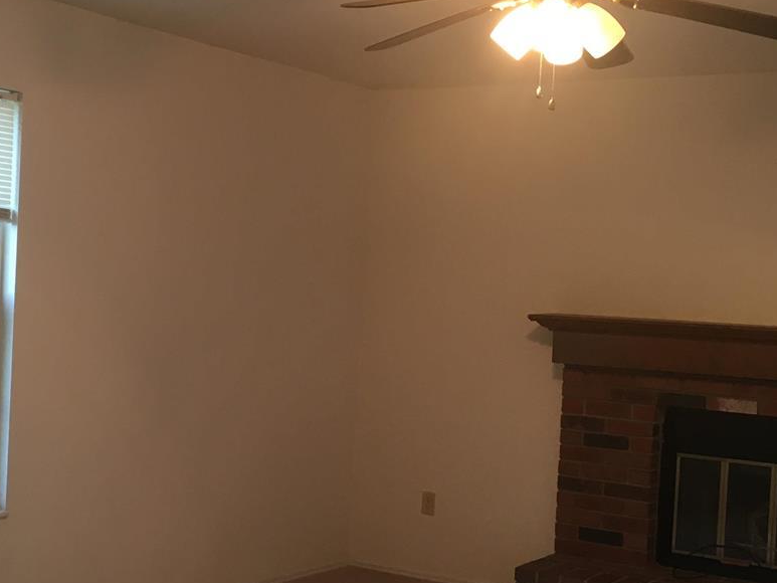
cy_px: 333
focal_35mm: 60
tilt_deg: -2.4
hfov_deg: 32.0
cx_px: 274
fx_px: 1347
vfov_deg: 24.4
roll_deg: -1.7
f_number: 2.2
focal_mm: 4.15
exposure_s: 1/30
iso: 64
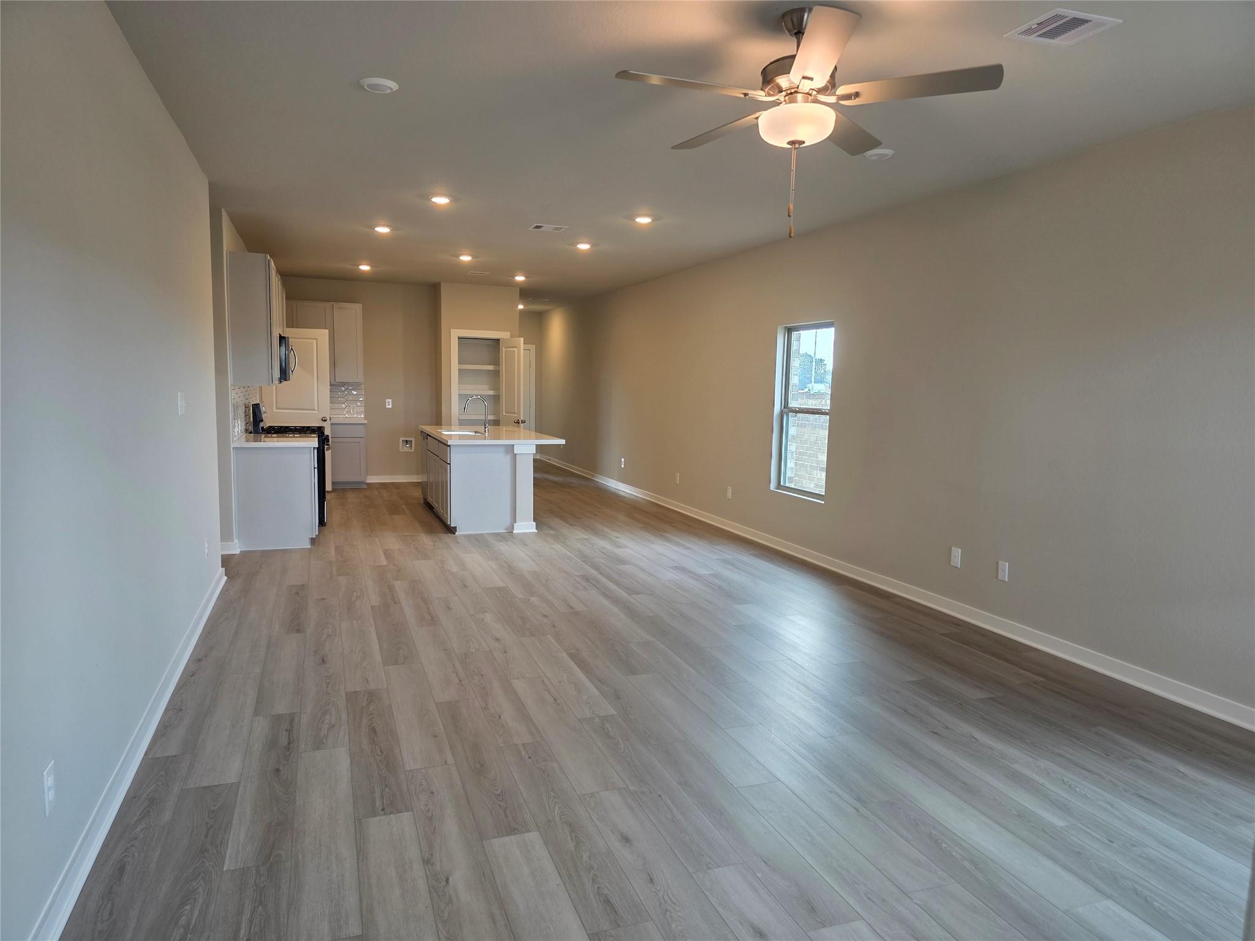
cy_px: 470
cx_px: 628
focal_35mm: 23
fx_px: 834
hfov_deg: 73.9
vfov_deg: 58.9
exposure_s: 1/120
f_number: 1.7
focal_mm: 6.3
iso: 125
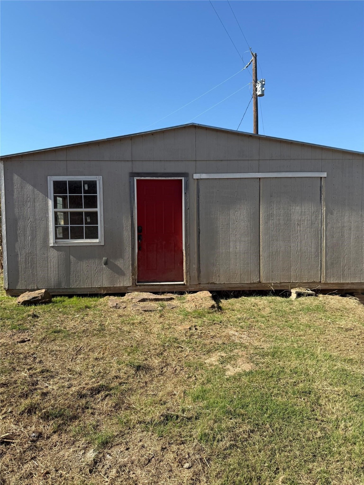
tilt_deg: -2.1
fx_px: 336
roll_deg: +1.1
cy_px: 242
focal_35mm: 24
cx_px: 182
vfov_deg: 71.6
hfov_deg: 56.8
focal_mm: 6.76
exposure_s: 1/3145
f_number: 1.78
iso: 80
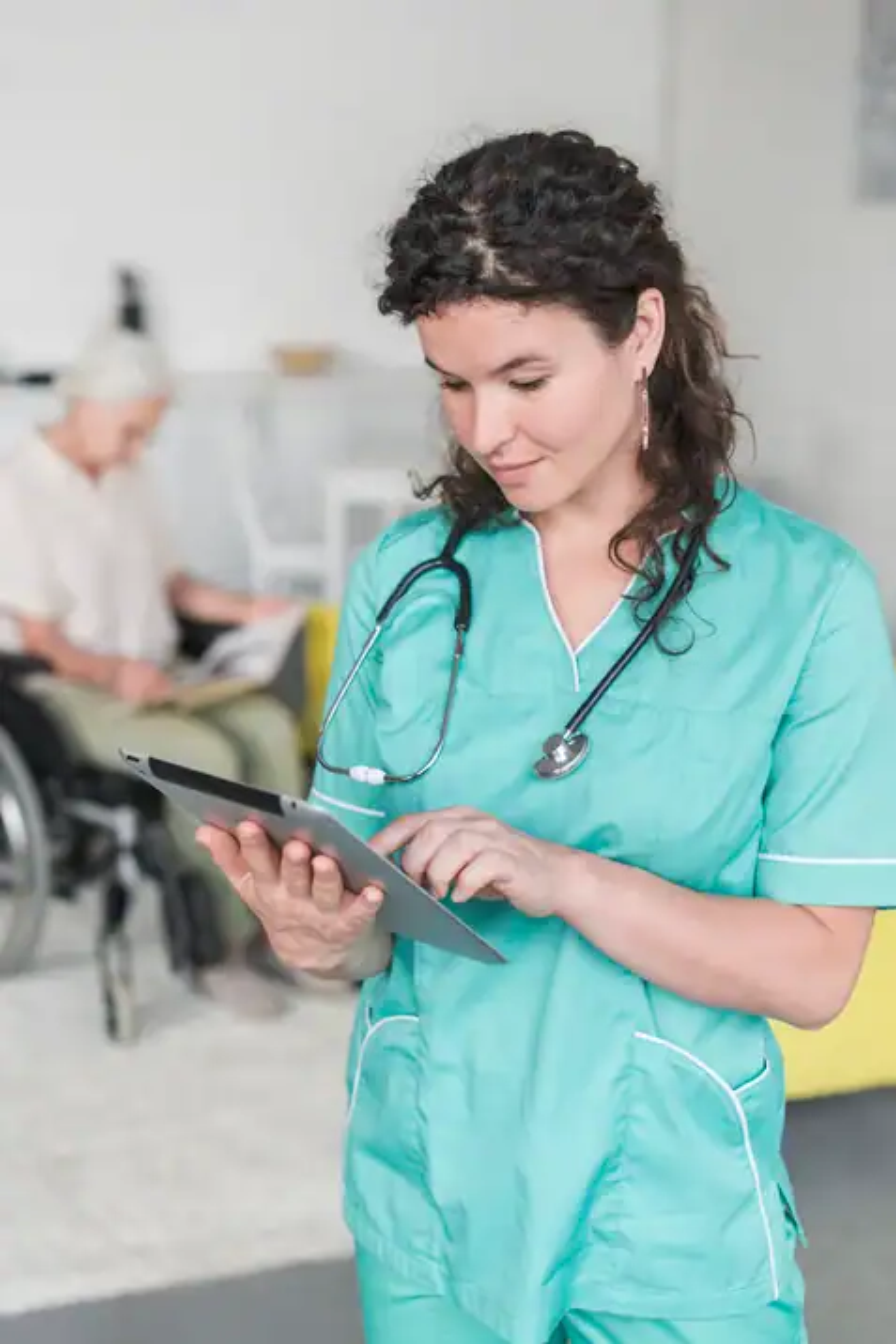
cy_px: 672
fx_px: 1866
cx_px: 448
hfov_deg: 27.0
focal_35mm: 50
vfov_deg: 39.6
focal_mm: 50
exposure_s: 1/80
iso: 400
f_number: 2.5
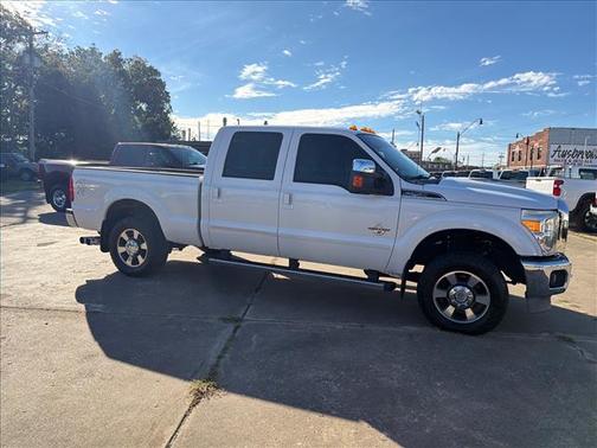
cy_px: 224
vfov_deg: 56.8
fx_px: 414
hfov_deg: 71.6
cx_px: 298
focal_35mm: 24
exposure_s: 1/3021
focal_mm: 6.76
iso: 100
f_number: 1.78
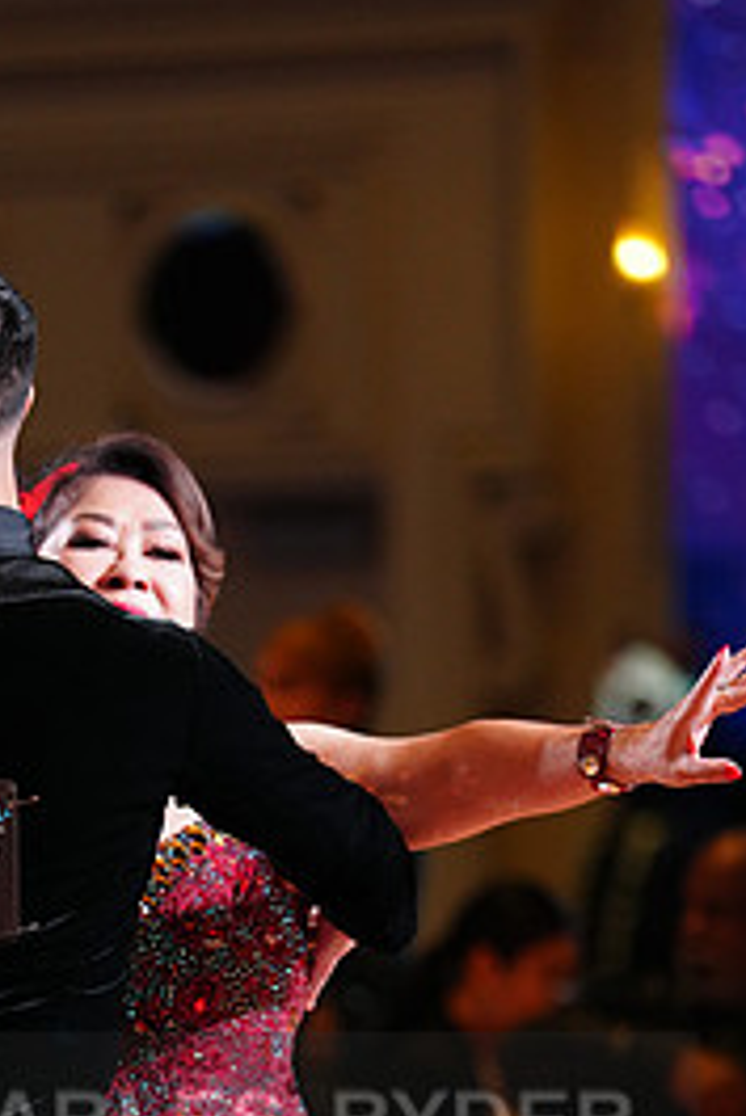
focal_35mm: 365
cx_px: 120
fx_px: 11330
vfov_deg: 5.6
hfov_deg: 3.8
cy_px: 1175
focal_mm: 167
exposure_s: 1/400
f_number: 2.8
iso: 1600
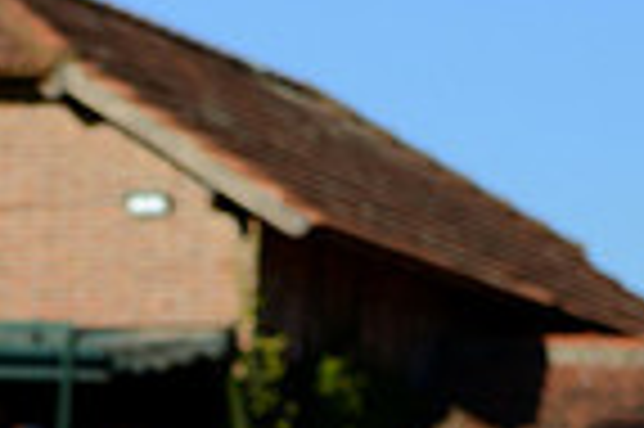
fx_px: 5075
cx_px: -104
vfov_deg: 4.8
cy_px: 863
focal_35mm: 284
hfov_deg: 7.2
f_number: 4
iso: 320
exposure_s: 1/4000
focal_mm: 70
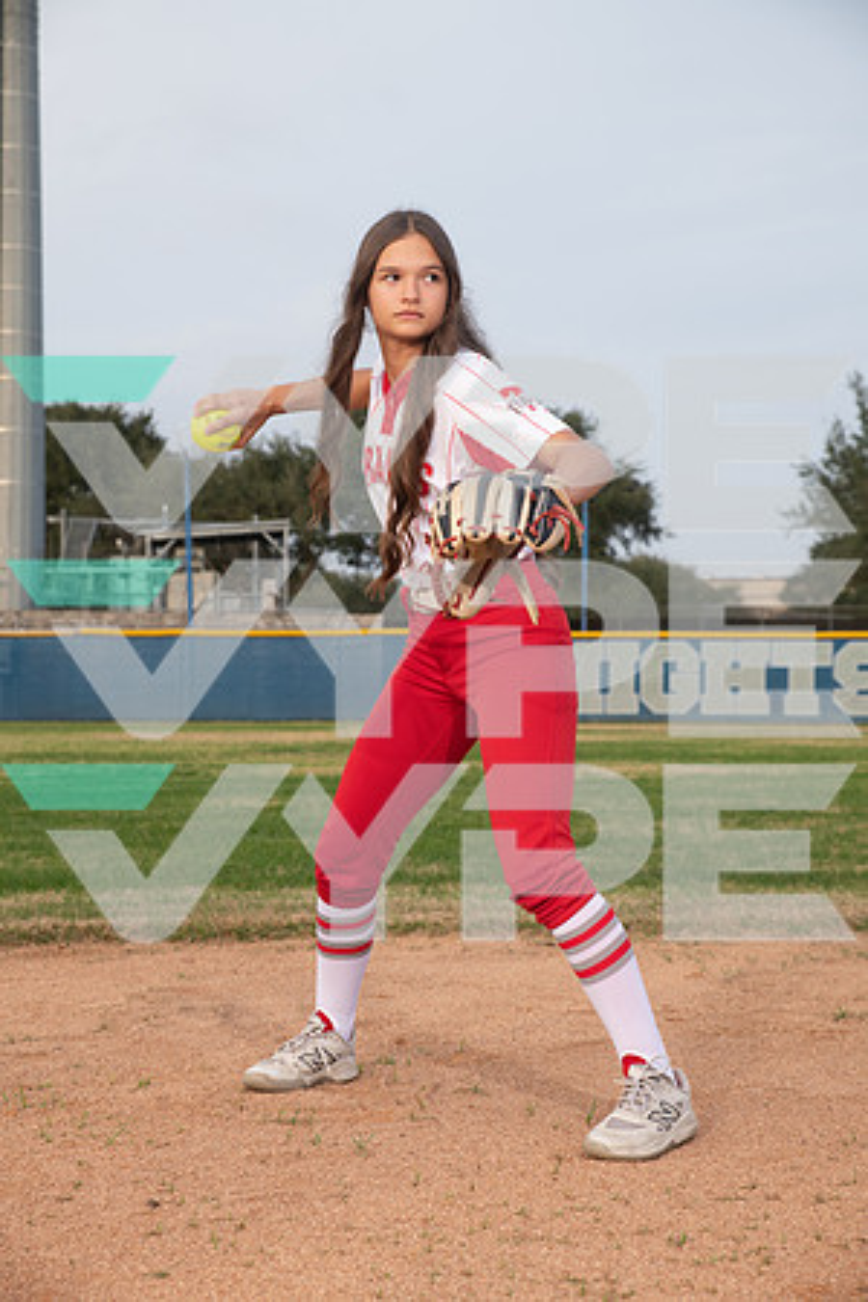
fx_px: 2025
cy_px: 651
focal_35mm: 56
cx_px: 434
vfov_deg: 35.6
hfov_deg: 24.2
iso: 200
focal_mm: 56
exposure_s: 1/320
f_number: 6.3
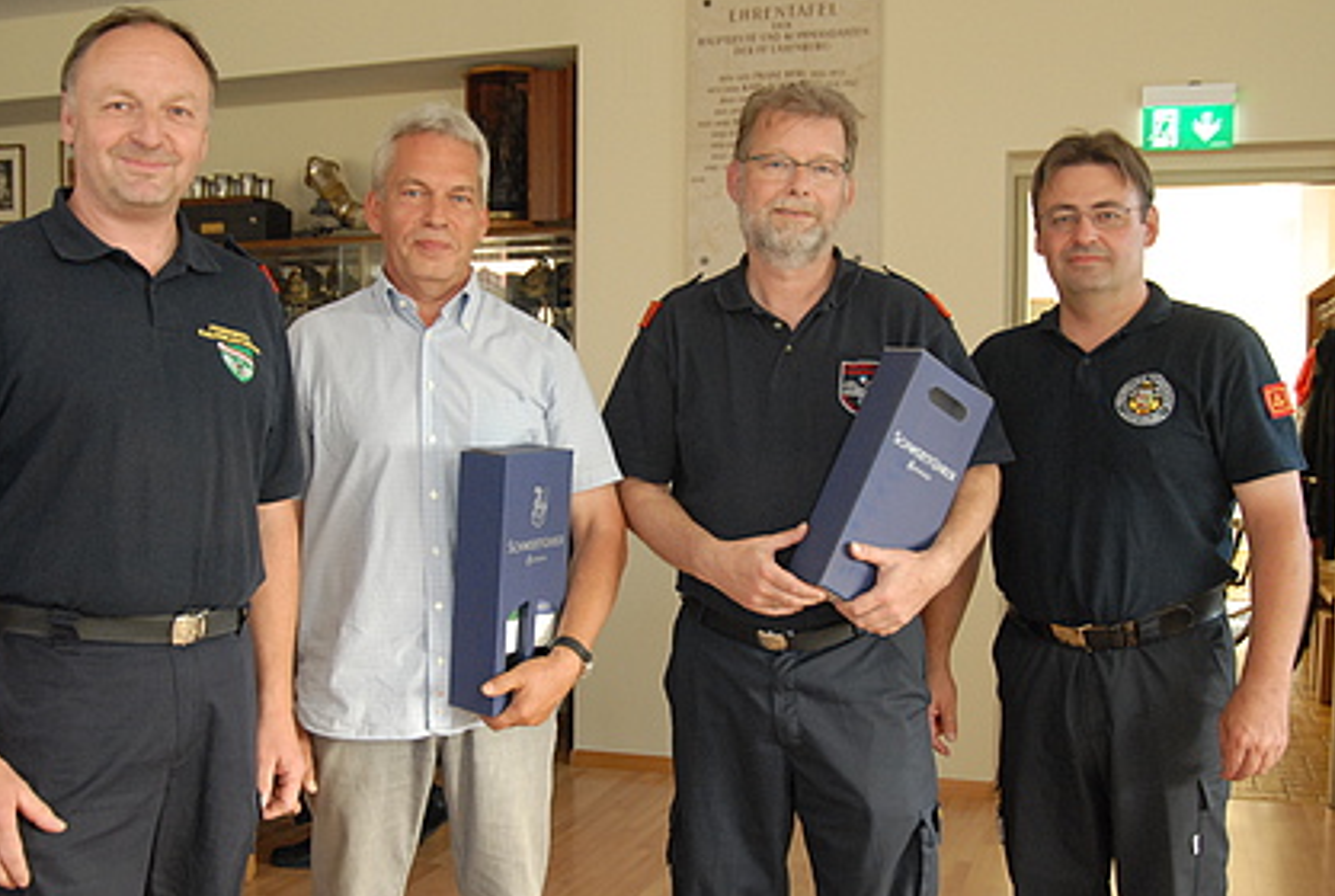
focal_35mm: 41
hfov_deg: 47.3
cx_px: 616
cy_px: 472
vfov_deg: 32.8
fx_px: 1524
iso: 800
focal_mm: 24
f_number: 4.5
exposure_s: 1/80
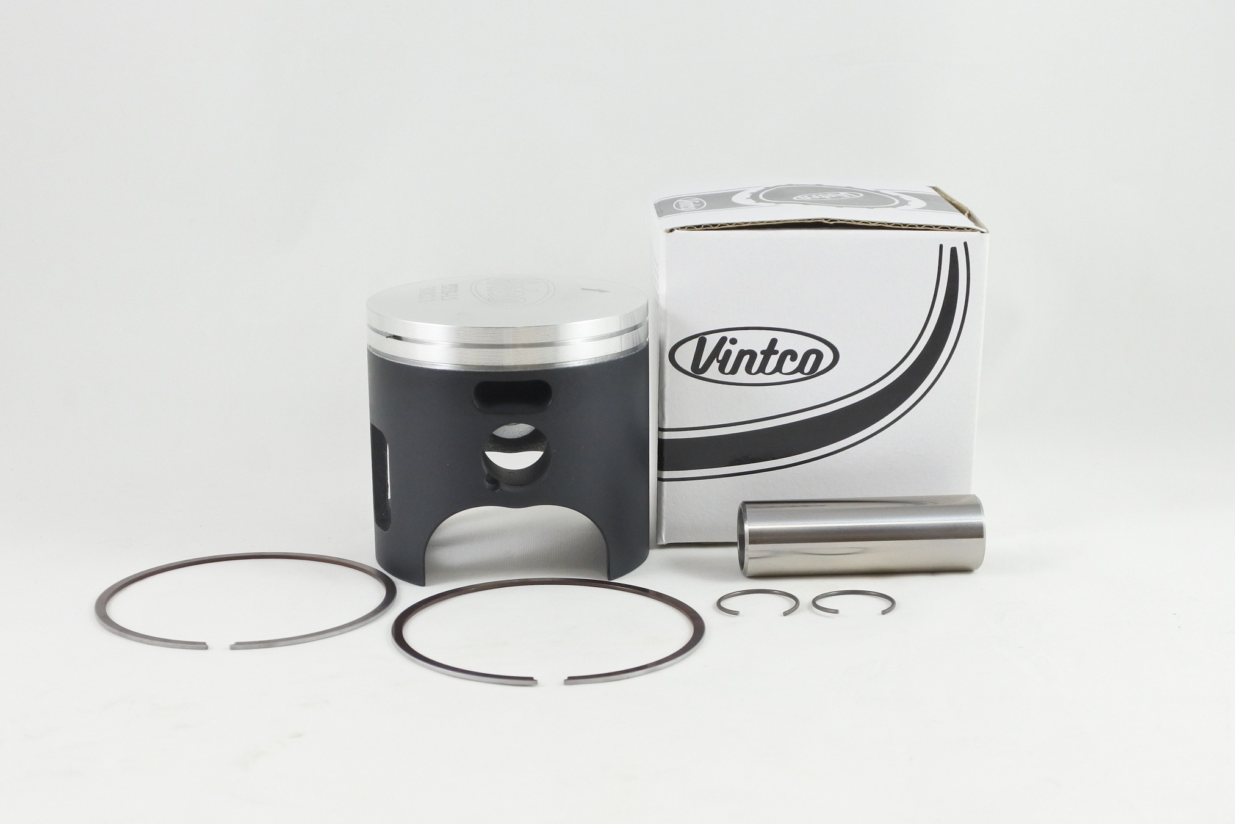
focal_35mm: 38
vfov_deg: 35.1
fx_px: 1304
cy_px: 412
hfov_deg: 50.7
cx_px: 618
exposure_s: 1/125
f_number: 4
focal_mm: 14.3
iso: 560
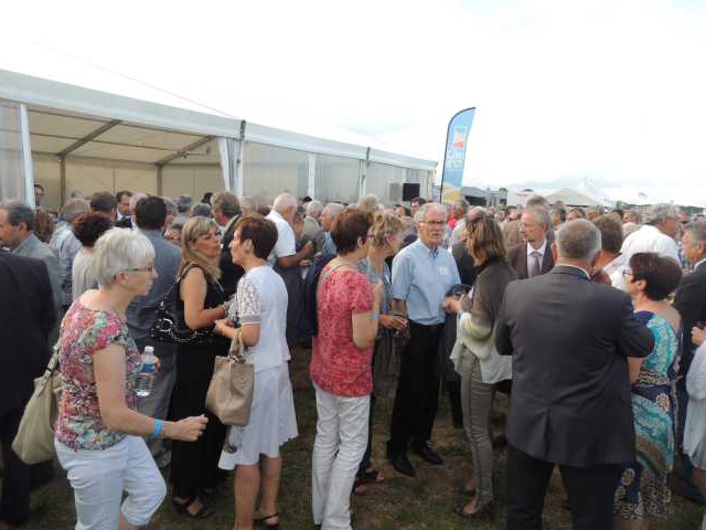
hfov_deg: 69.4
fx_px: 510
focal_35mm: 25
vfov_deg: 54.9
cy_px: 259
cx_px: 355
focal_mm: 4.3
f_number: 3
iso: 100
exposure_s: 1/320
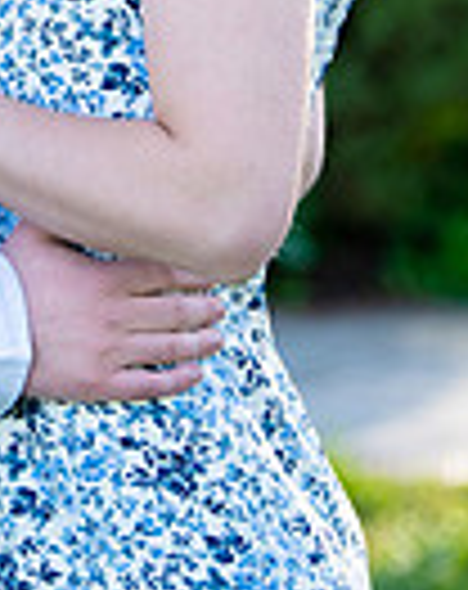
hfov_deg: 4.6
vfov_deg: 5.8
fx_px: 5740
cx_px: -162
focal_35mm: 330
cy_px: -338
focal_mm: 102
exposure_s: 1/400
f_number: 3.5
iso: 400
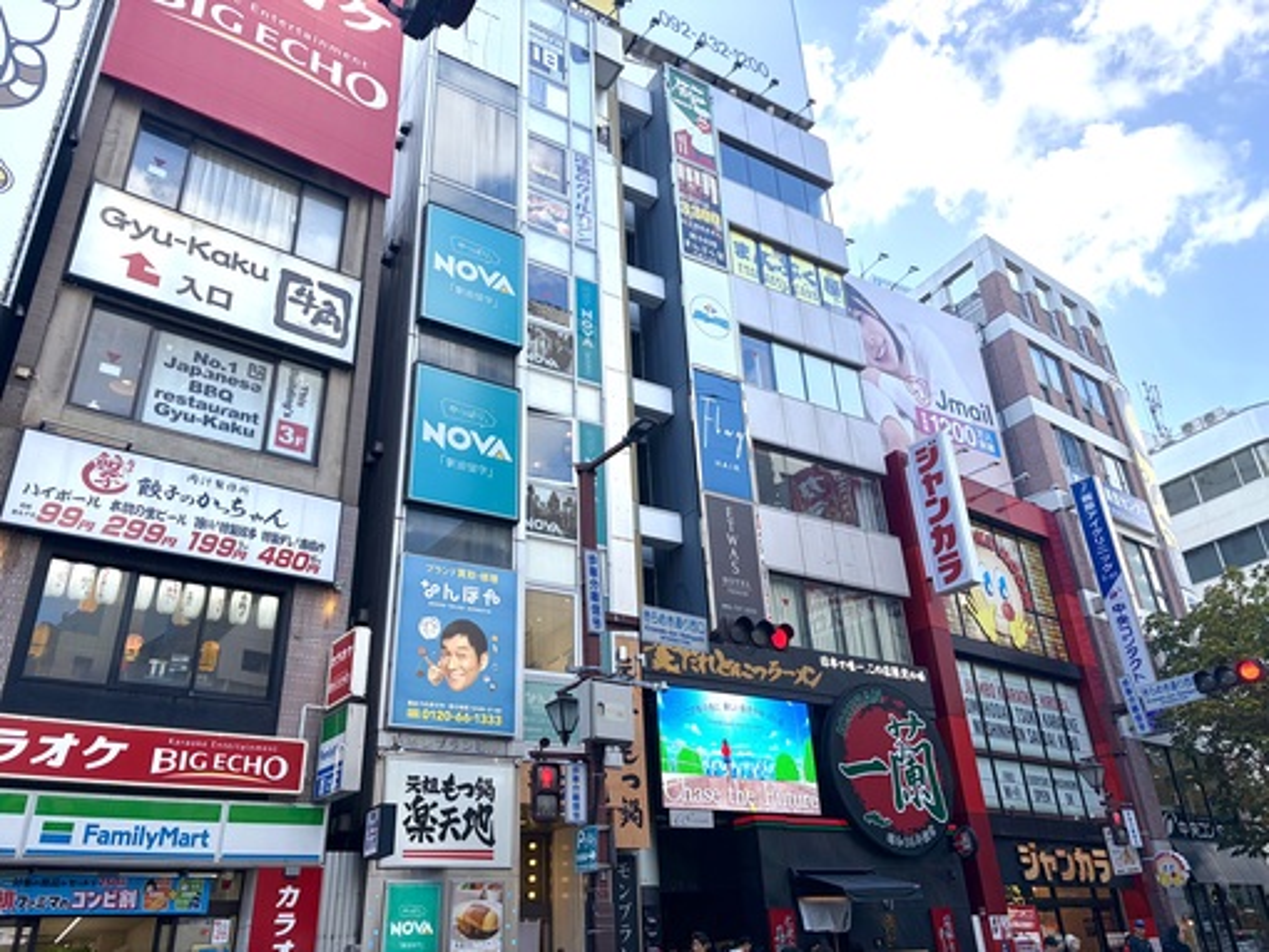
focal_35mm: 26
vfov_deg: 53.1
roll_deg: +3.2
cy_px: 476
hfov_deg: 67.3
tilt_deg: +27.0
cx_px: 634
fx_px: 954
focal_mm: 5.96
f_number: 1.6
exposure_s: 1/873
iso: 64
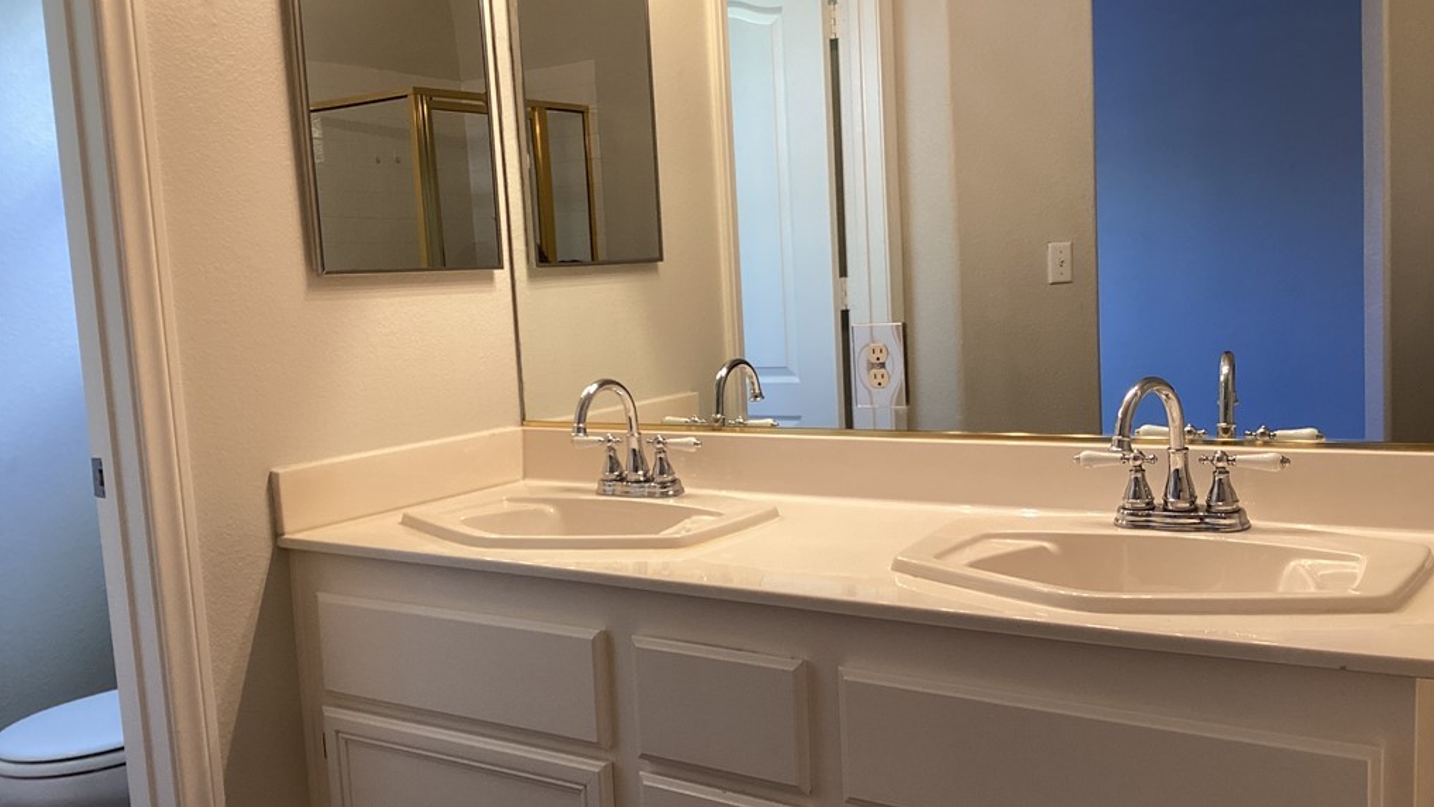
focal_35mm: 34
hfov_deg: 58.0
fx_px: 1293
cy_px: 425
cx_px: 716
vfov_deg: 34.6
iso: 100
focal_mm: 3.3
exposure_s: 1/50
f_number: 2.4
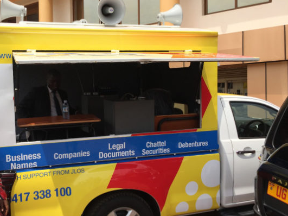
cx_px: 109
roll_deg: -0.9
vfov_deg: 37.7
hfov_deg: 48.6
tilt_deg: +2.6
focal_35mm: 38
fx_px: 316
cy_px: 107
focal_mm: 4.15
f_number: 2.2
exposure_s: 1/1980
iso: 32
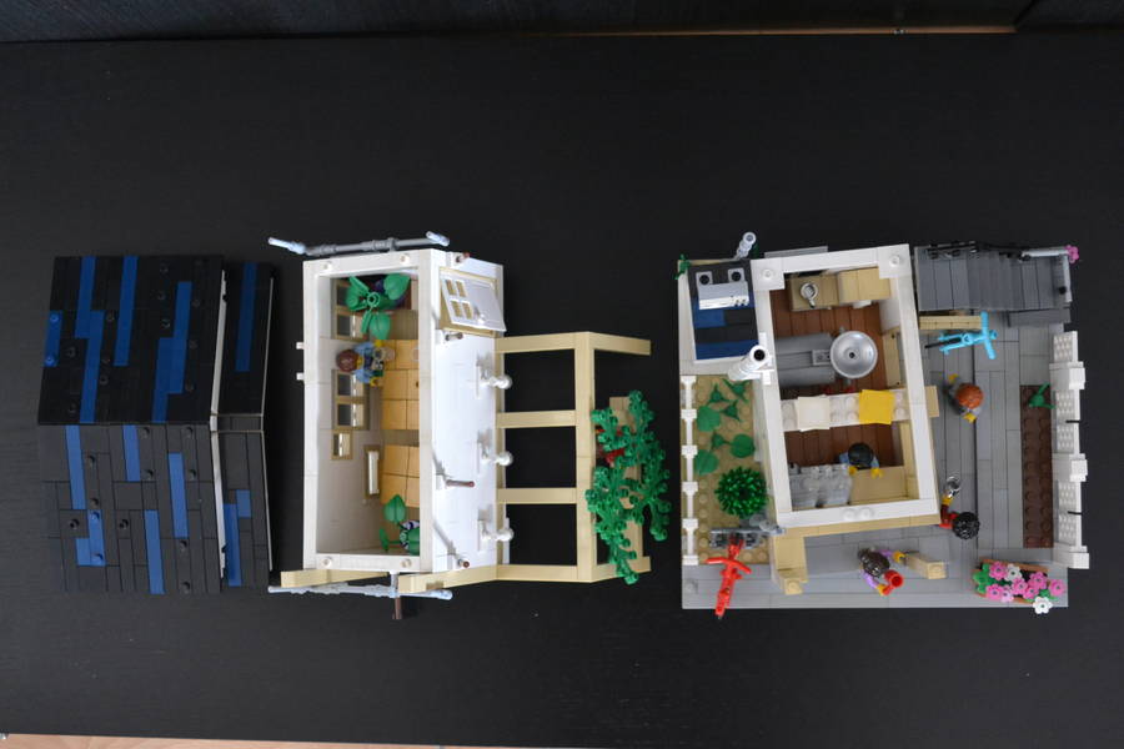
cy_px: 374
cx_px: 562
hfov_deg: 45.0
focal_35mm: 44
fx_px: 1358
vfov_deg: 30.8
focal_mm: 29
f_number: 5.6
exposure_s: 1/20
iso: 2200
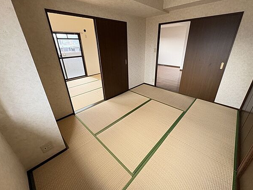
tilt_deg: -23.8
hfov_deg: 98.1
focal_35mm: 15
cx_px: 131
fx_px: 110
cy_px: 90
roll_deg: +1.5
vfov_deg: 81.7
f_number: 2.2
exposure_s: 1/99
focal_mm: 2.22
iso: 200
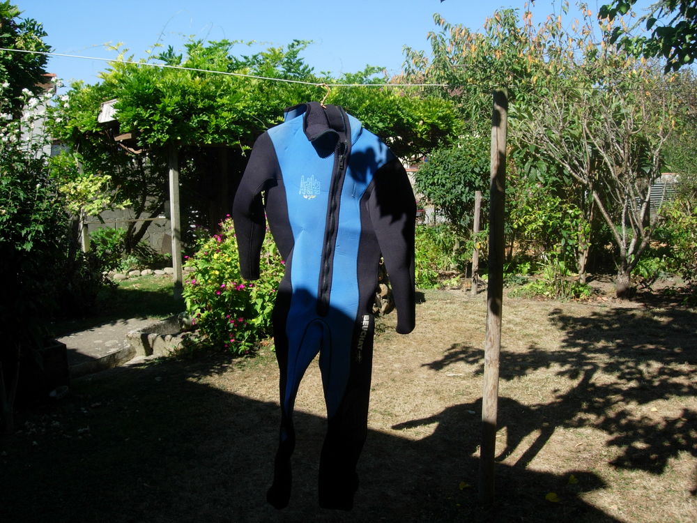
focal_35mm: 38
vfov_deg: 37.7
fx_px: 765
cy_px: 262
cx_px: 348
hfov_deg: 49.0
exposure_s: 1/418
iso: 64
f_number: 4.8
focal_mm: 7.8
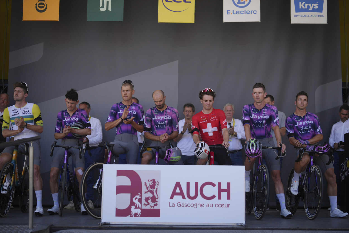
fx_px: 504
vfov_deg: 26.0
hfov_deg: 38.2
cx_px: 177
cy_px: 120
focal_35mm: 52
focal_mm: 50
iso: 250
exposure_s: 1/5000
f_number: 1.4
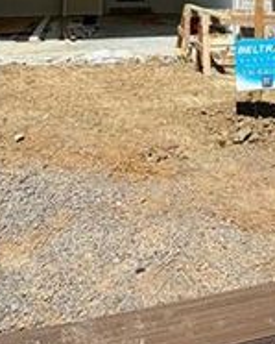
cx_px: 229
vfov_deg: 30.5
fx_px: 498
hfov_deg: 30.0
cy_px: -97
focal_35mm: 49
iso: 20
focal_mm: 2.22
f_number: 2.2
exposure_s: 1/1125
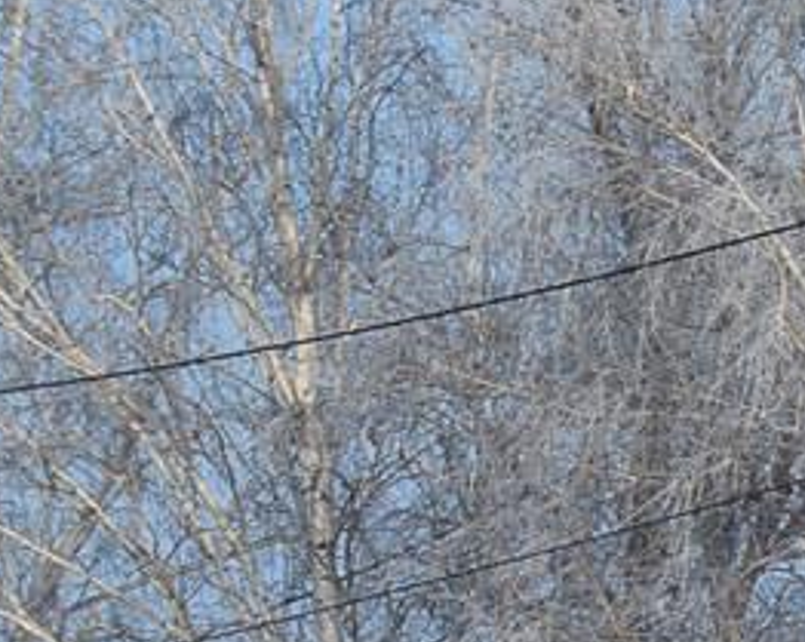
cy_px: 971
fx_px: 8452
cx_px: 1404
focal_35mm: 355
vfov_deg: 4.3
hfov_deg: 5.4
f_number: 6.3
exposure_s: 1/800
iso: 200
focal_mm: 55
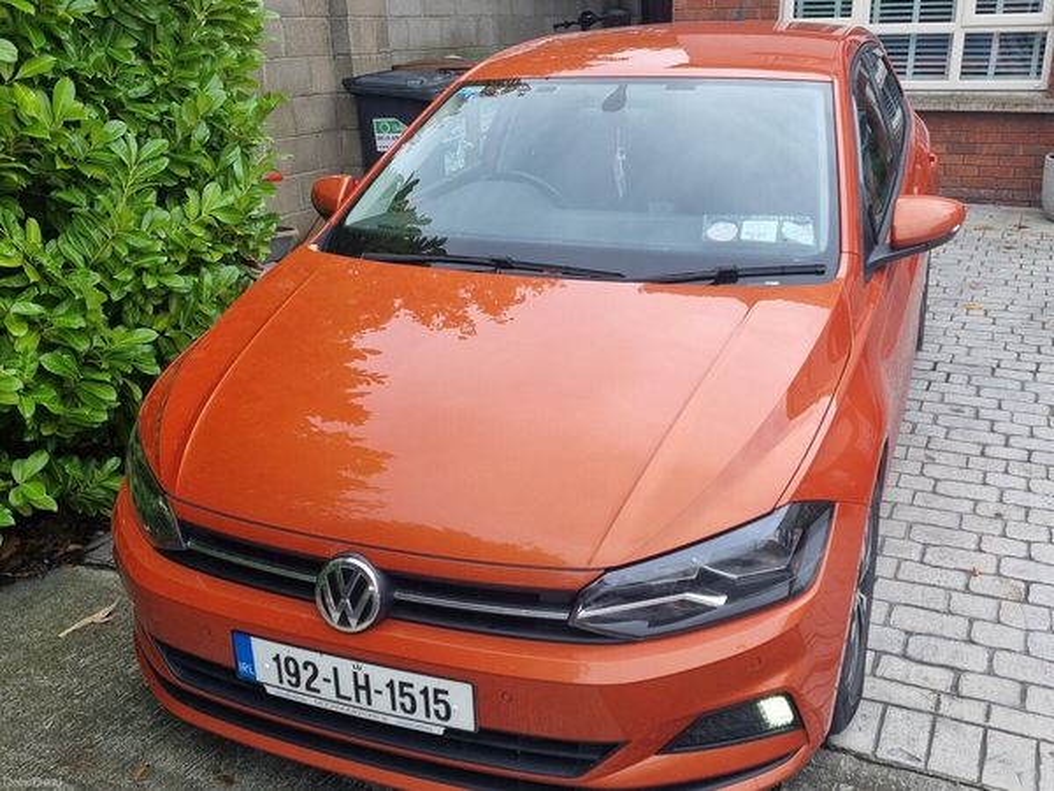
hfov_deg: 67.3
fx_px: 792
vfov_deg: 53.1
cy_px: 396
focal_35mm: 26
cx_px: 527
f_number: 1.8
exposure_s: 1/634
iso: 50
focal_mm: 5.4
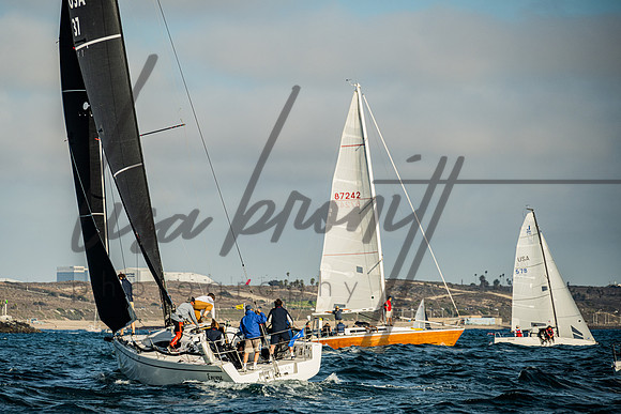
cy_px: 229
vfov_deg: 6.0
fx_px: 3974
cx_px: 264
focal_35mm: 230
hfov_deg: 8.9
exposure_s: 1/800
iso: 250
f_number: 6.3
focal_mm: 200
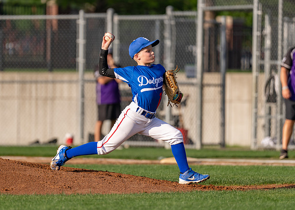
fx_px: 2871
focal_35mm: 343
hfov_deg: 5.9
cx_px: 134
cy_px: 85
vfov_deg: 4.2
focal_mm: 200
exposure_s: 1/4000
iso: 250
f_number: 2.8
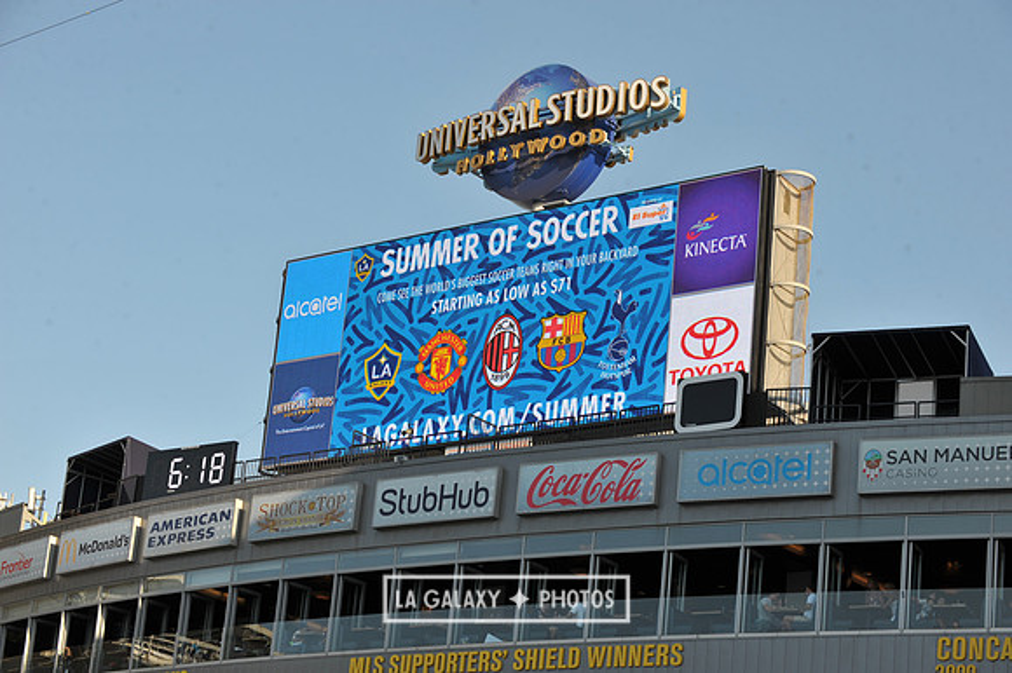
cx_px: 506
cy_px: 336
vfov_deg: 15.9
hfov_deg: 23.7
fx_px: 2416
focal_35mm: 86
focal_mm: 86
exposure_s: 1/320
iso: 200
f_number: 9
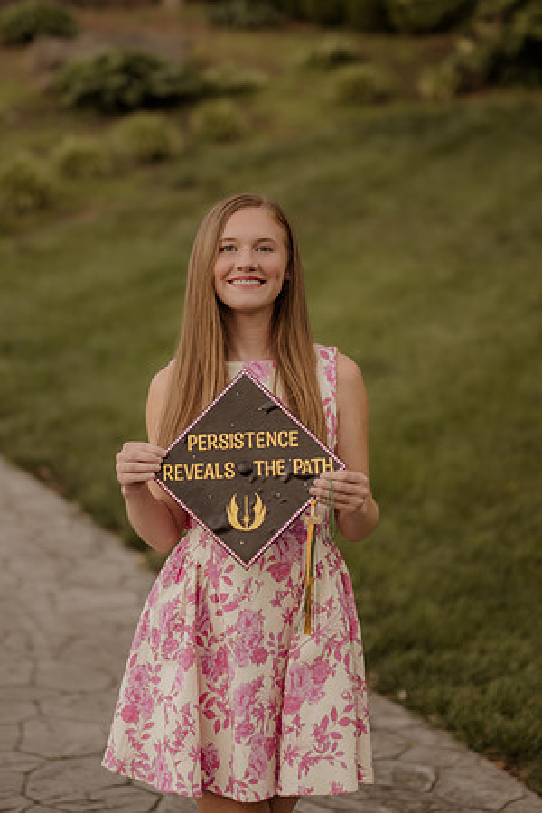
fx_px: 1694
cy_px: 406
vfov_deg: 27.0
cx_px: 271
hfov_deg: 18.2
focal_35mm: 75
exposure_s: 1/400
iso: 125
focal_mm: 50
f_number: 1.4
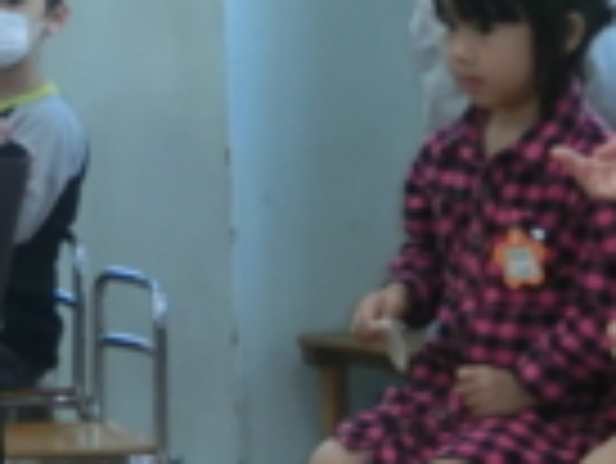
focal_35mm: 227
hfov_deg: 8.7
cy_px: 185
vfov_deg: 6.6
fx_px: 4043
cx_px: 0
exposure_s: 1/60
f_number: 4.9
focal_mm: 13.79
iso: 400
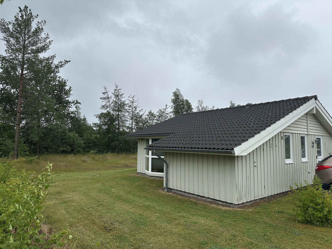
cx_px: 166
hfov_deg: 71.6
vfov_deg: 56.8
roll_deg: -0.8
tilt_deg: +3.5
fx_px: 230
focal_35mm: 24
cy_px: 124
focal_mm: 6.86
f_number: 1.78
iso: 80
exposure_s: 1/3058
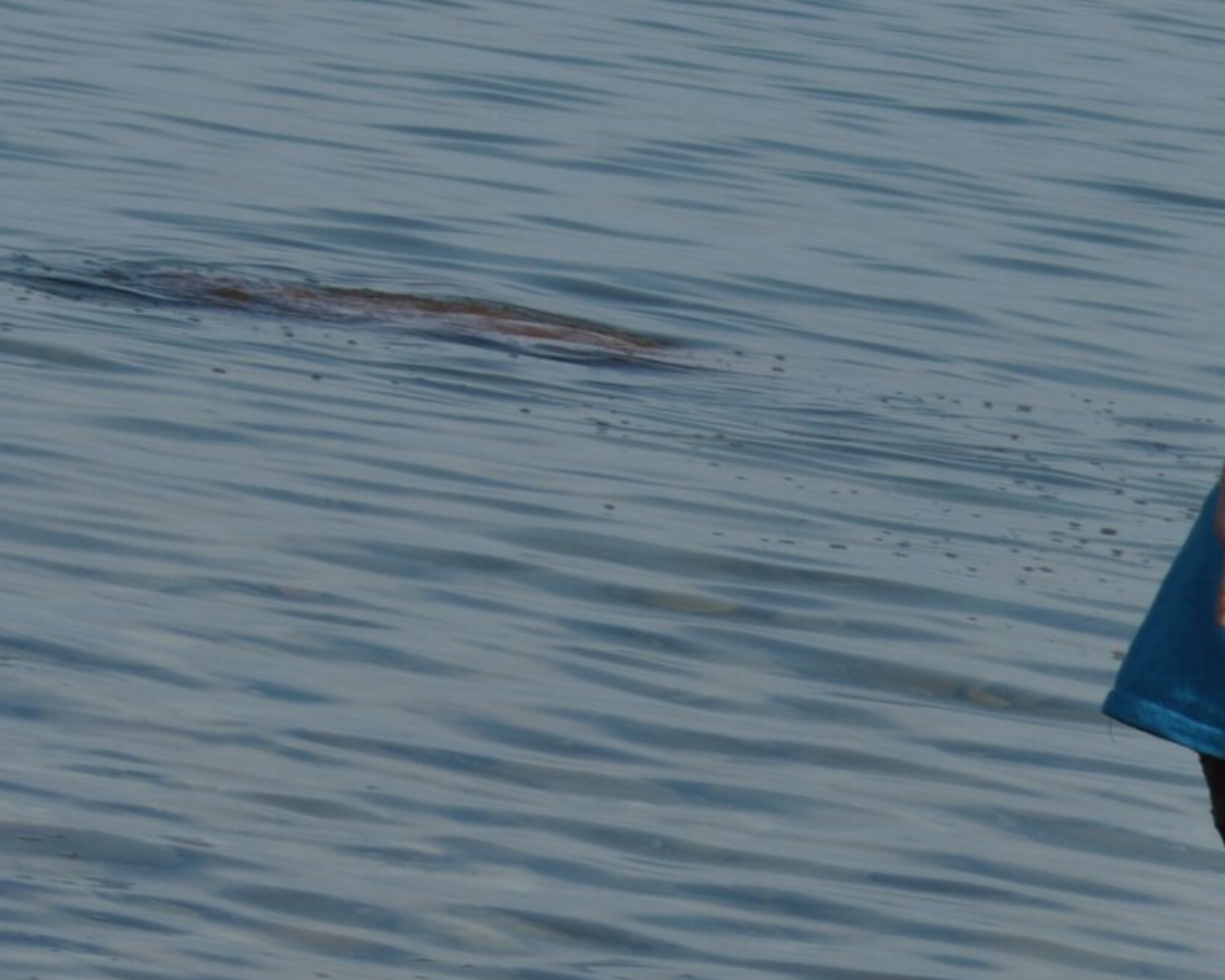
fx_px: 13199
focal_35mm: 364
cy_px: 850
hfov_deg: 5.3
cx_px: 1651
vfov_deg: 4.3
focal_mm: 80
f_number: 32
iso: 100
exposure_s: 1/125
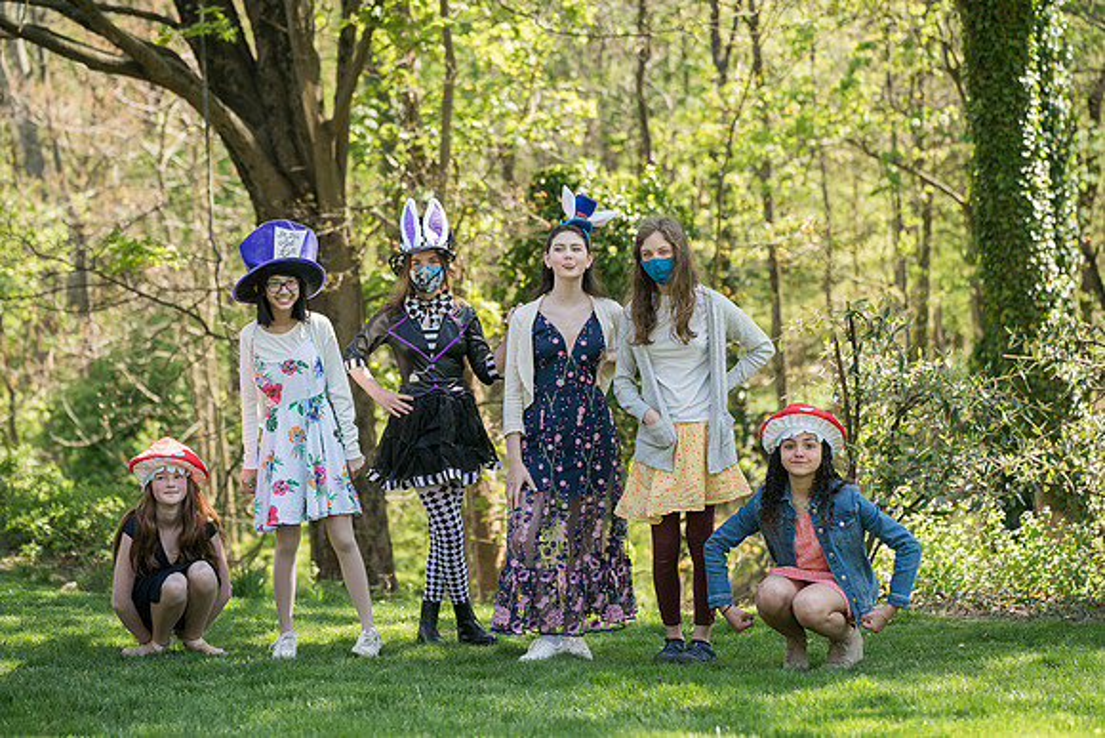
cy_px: 369
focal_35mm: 81
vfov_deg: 16.9
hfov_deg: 25.1
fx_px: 2487
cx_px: 552
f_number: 3.2
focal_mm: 81
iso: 100
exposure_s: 1/400
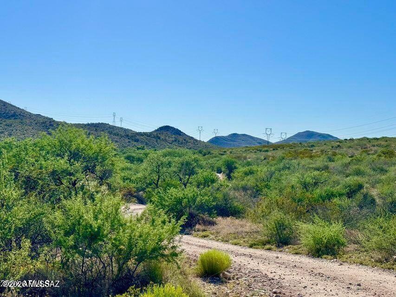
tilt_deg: -0.5
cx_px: 198
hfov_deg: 39.7
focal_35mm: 48
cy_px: 148
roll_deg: -2.6
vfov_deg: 30.3
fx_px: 549
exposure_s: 1/7092
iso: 64
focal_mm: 6.76
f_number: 1.78
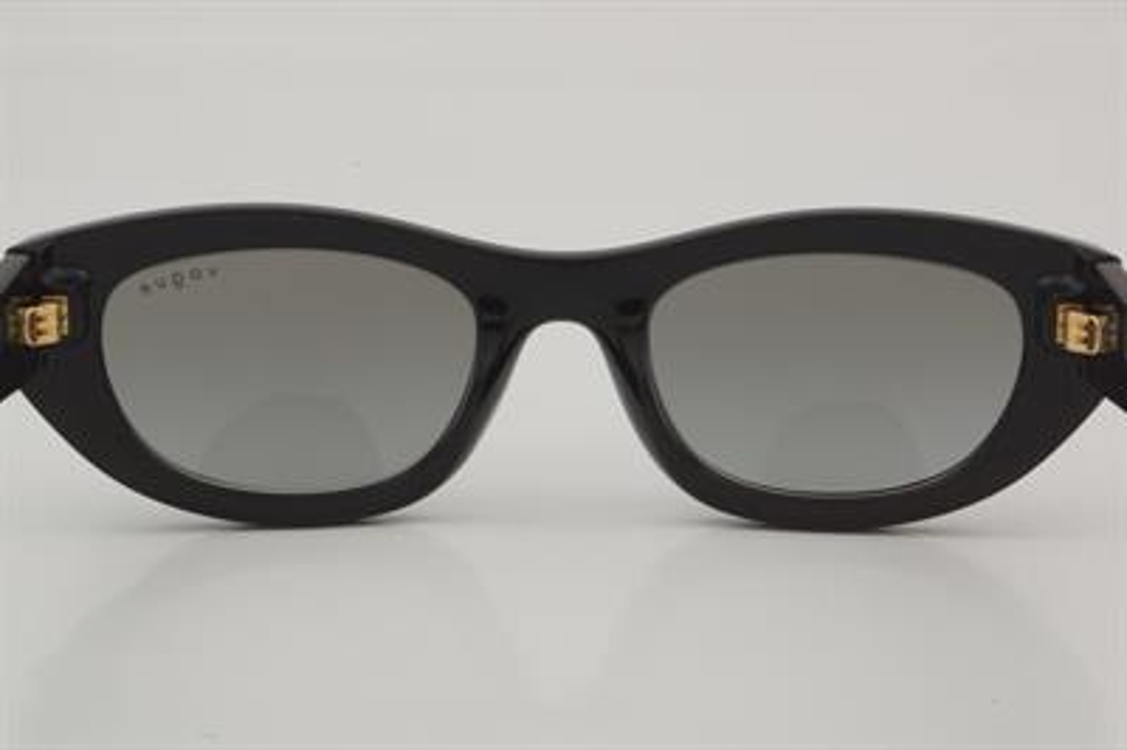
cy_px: 375
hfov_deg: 24.6
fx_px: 2581
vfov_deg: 16.5
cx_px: 564
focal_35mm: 82
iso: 100
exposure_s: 1/3
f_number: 32
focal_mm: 55
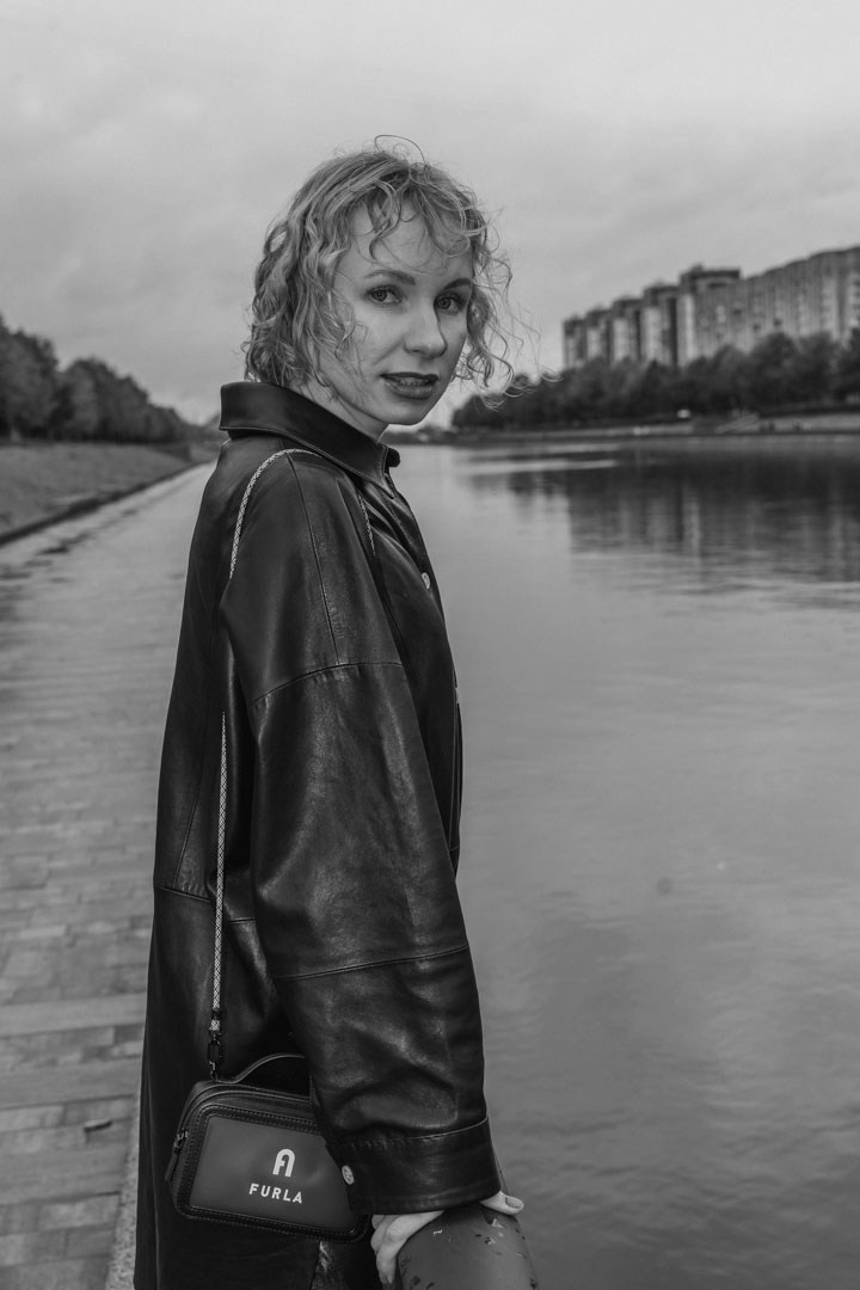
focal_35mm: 46
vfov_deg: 42.7
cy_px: 645
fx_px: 1648
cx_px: 430
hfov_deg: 29.2
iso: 125
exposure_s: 1/160
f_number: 6.3
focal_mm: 46
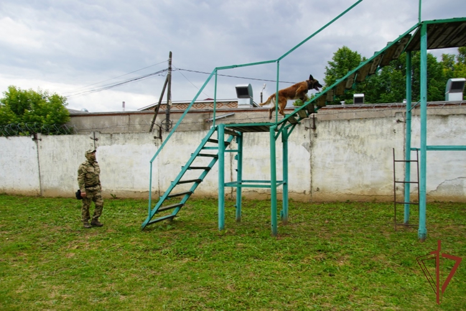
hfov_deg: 67.4
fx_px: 350
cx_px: 233
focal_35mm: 27
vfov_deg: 48.0
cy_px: 156
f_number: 7.1
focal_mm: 18
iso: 100
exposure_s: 1/100
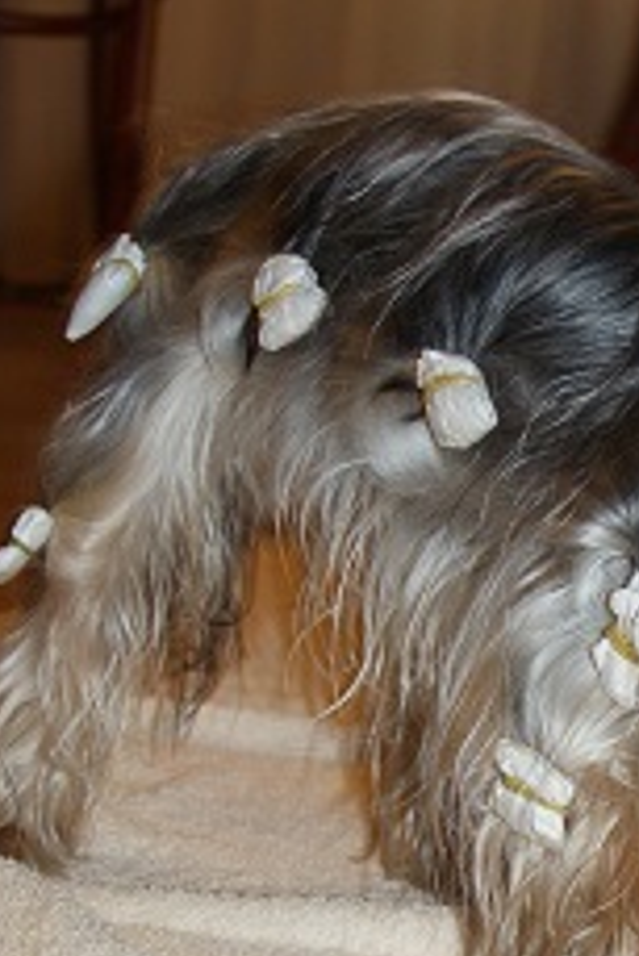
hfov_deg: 12.3
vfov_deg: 18.4
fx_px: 2925
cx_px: 639
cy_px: 793
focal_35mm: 110
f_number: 5.6
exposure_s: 1/60
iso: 400
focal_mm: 35
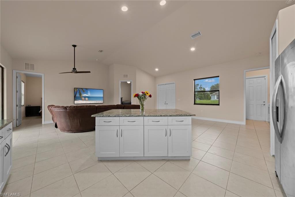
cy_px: 98
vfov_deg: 85.4
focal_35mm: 13
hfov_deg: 108.3
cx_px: 148
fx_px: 107
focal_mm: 13
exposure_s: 1/3
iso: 400
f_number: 11
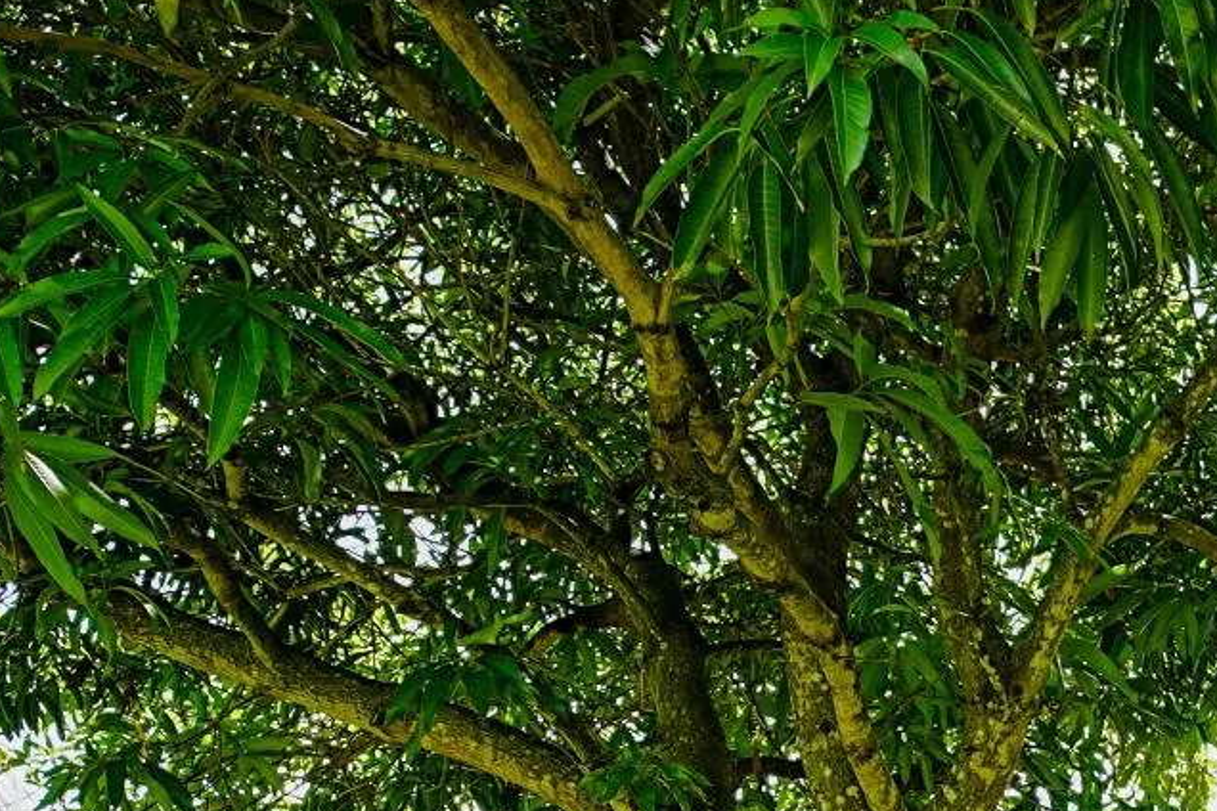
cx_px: 1713
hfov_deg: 25.0
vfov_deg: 18.9
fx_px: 2231
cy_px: 1094
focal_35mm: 66
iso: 100
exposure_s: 1/80
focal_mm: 14
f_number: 7.1
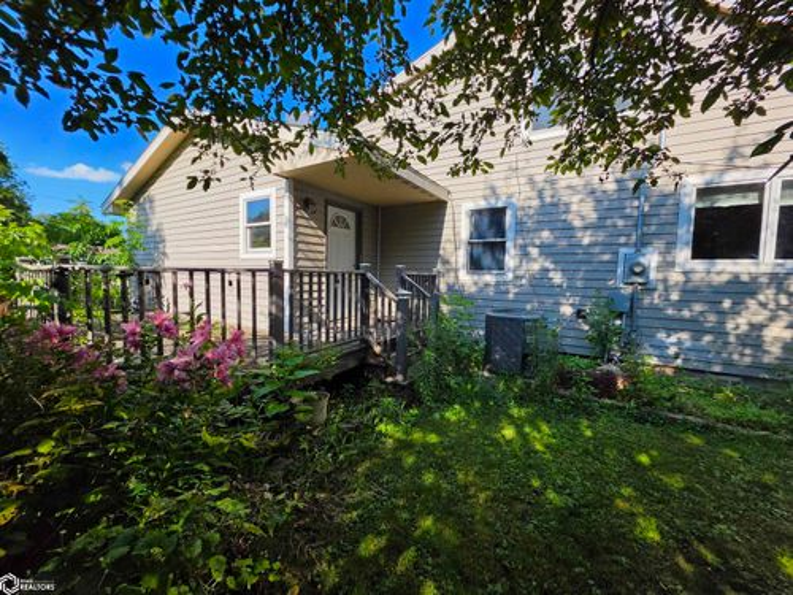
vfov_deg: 89.9
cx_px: 396
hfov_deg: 106.2
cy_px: 298
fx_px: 298
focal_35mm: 13
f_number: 1.9
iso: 32
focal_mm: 2.2
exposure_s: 1/1314
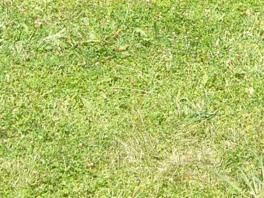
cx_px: 217
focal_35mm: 163
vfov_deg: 9.0
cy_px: -60
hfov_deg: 12.1
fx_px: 1243
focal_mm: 5.8
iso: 80
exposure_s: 1/160
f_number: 5.6
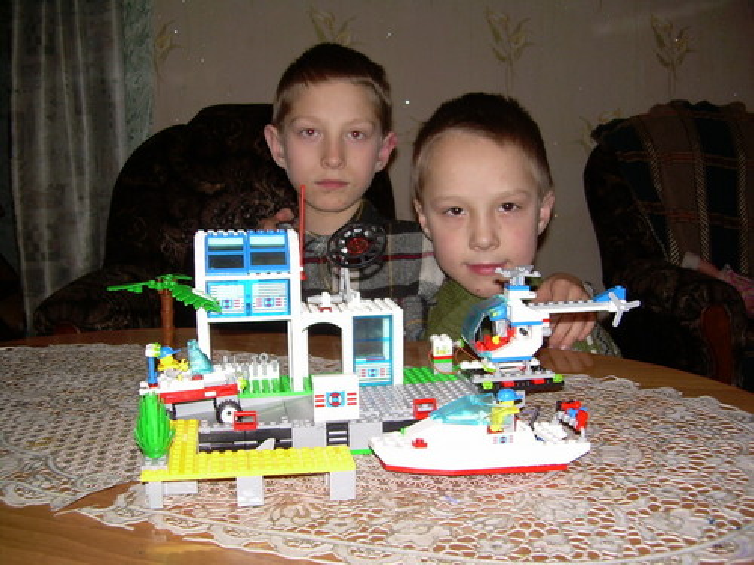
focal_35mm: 38
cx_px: 377
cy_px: 282
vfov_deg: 37.7
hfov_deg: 49.0
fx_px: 828
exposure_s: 1/60
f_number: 2.8
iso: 50
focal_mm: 6.3
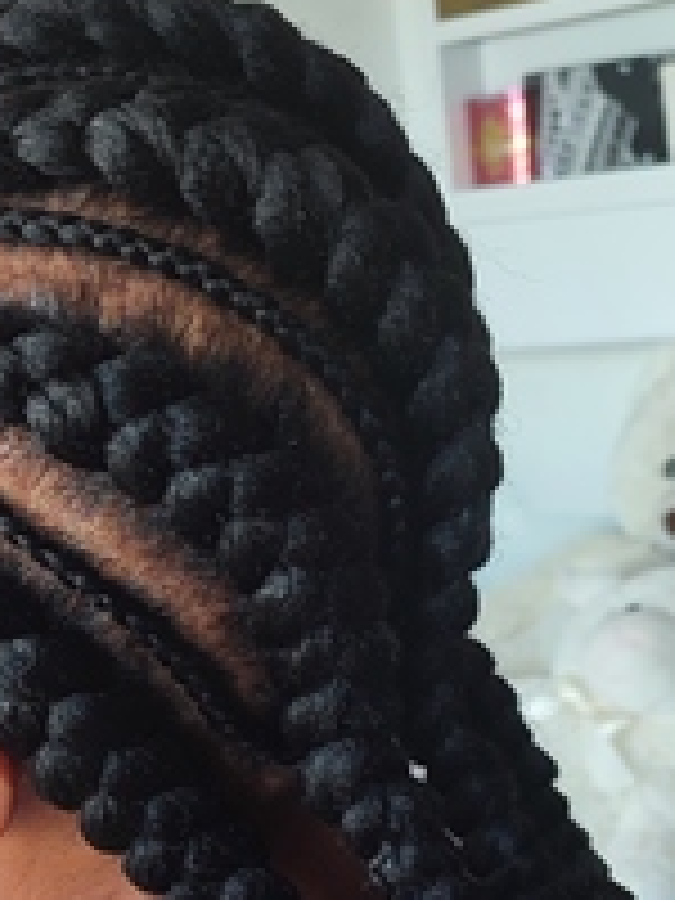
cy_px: 752
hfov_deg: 19.9
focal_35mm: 72
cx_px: 27
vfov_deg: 26.4
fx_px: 1872
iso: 154
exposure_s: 1/33
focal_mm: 5.89
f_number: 1.89
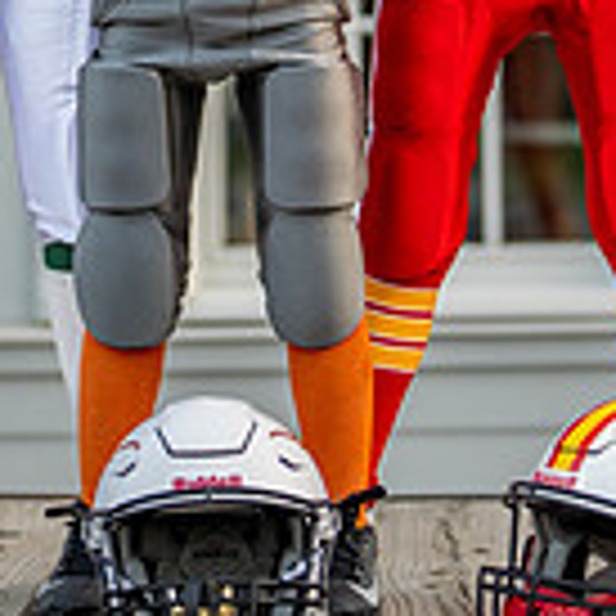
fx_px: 4047
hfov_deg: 8.7
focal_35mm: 201
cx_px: 253
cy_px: -171
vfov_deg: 8.6
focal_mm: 50
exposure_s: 1/1250
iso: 200
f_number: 1.2
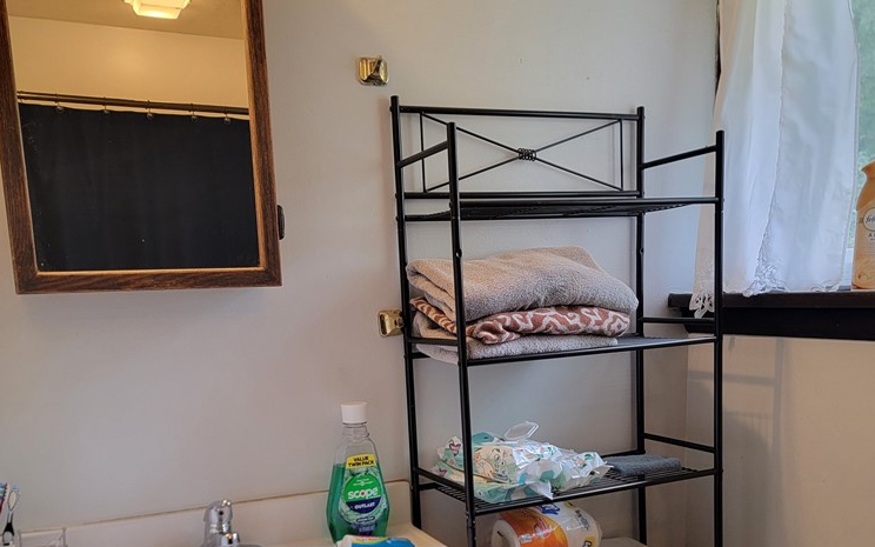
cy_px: 398
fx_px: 835
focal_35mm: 35
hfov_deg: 55.3
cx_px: 446
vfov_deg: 35.6
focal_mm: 6.7
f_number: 1.8
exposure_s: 1/120
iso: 250
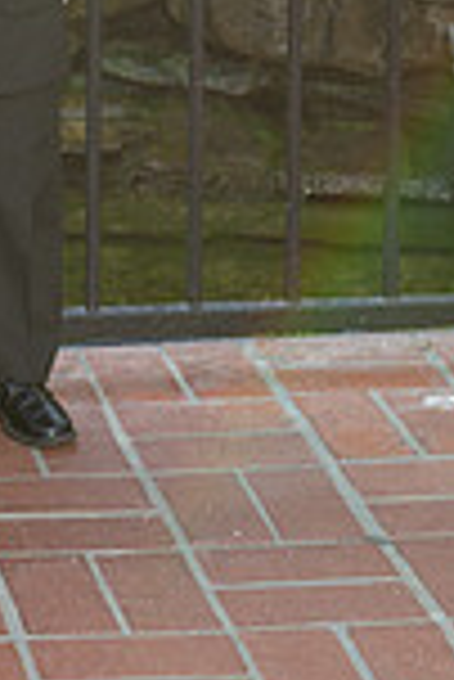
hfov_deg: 8.1
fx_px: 3133
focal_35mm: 166
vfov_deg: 11.8
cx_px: -186
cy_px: -334
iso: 100
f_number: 4
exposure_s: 1/250
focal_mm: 35
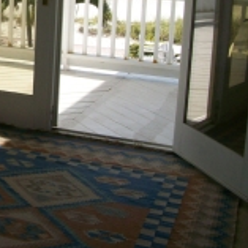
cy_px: 22
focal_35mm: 81
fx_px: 657
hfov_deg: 19.9
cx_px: -62
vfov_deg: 20.9
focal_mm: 6
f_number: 4.8
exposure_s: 1/309
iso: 80
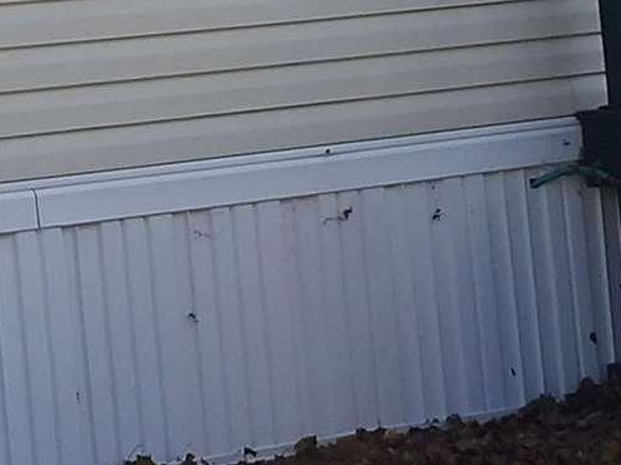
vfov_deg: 9.8
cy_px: -99
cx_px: 177
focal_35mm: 149
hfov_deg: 13.2
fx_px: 2672
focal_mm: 4.3
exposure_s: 1/709
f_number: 3.2
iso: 100
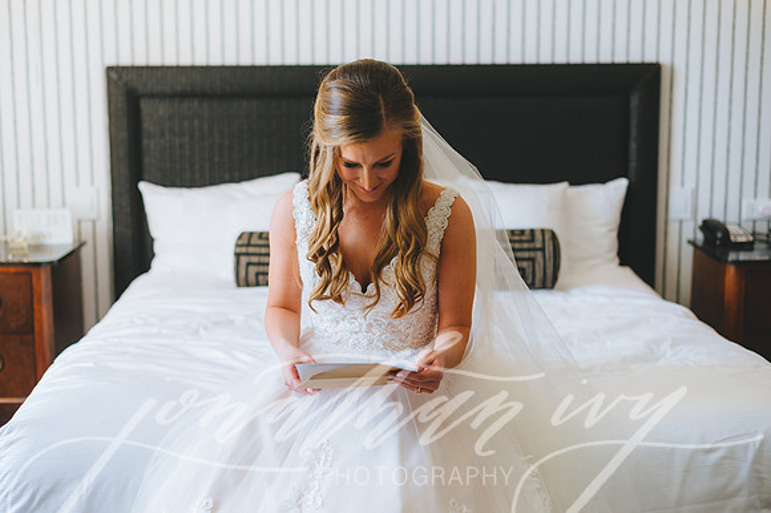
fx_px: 1119
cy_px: 256
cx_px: 368
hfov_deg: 38.0
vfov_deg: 25.8
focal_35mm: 52
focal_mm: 50
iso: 250
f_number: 2.2
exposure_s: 1/160
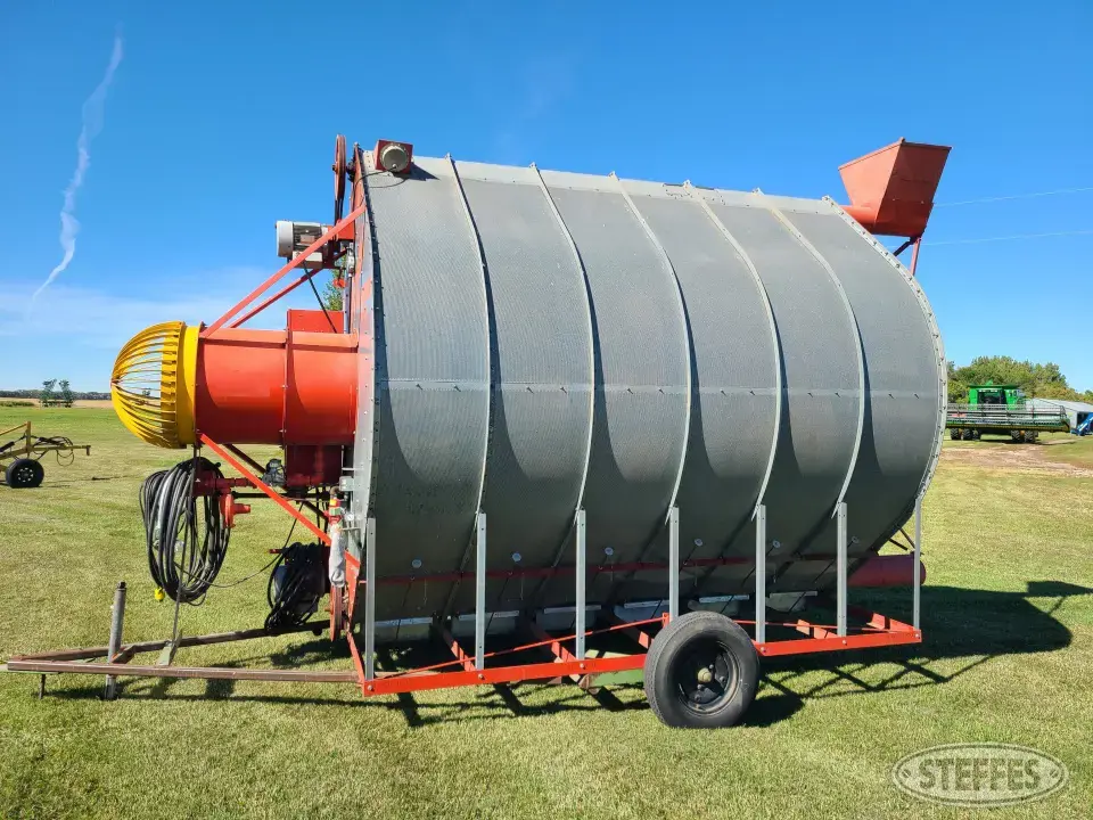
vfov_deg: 53.1
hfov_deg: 67.3
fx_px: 821
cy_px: 410
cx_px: 546
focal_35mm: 26
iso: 40
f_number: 1.8
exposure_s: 1/1517
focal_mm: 5.4
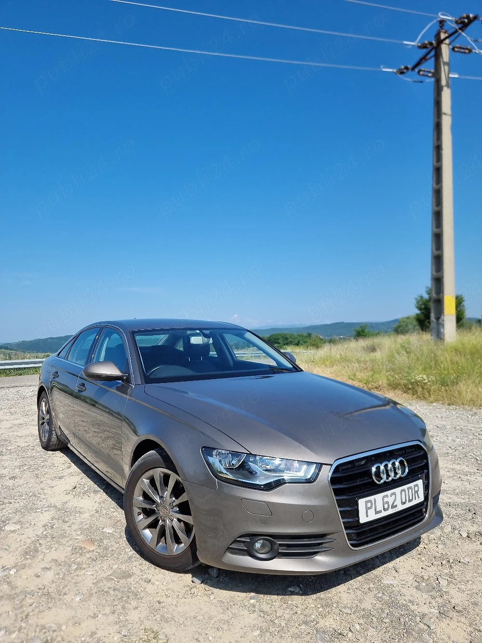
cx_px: 241
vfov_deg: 71.6
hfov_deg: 56.8
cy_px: 322
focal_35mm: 24
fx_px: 446
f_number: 1.8
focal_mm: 6.7
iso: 50
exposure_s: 1/1000
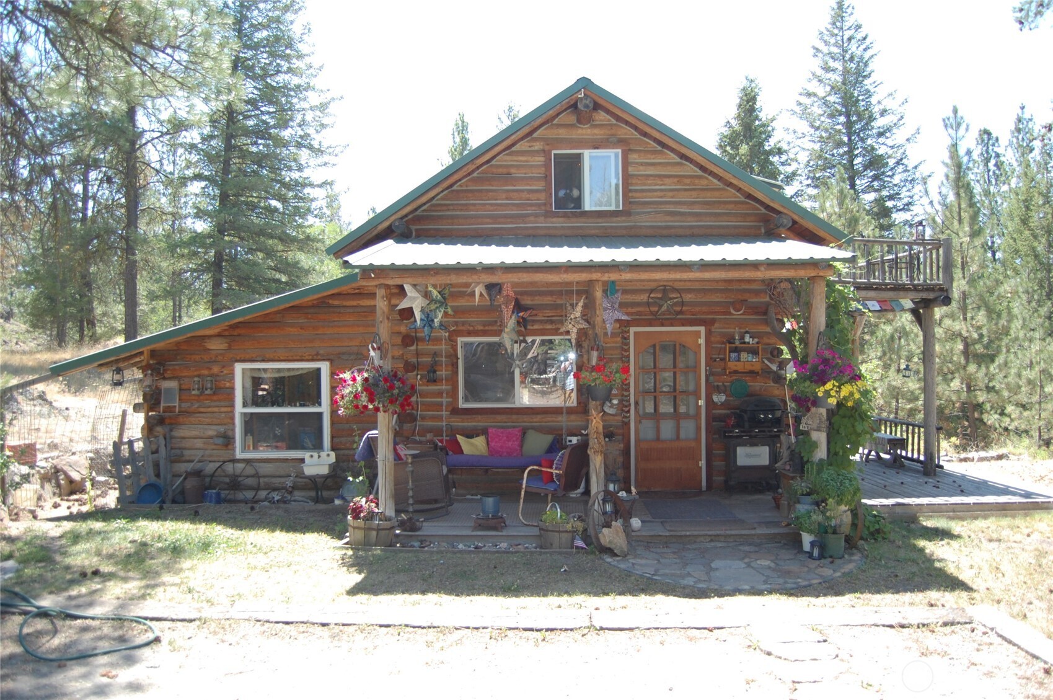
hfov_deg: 67.4
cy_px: 350
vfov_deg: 47.8
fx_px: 789
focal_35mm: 27
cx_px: 526
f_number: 3.5
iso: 360
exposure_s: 1/500
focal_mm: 18
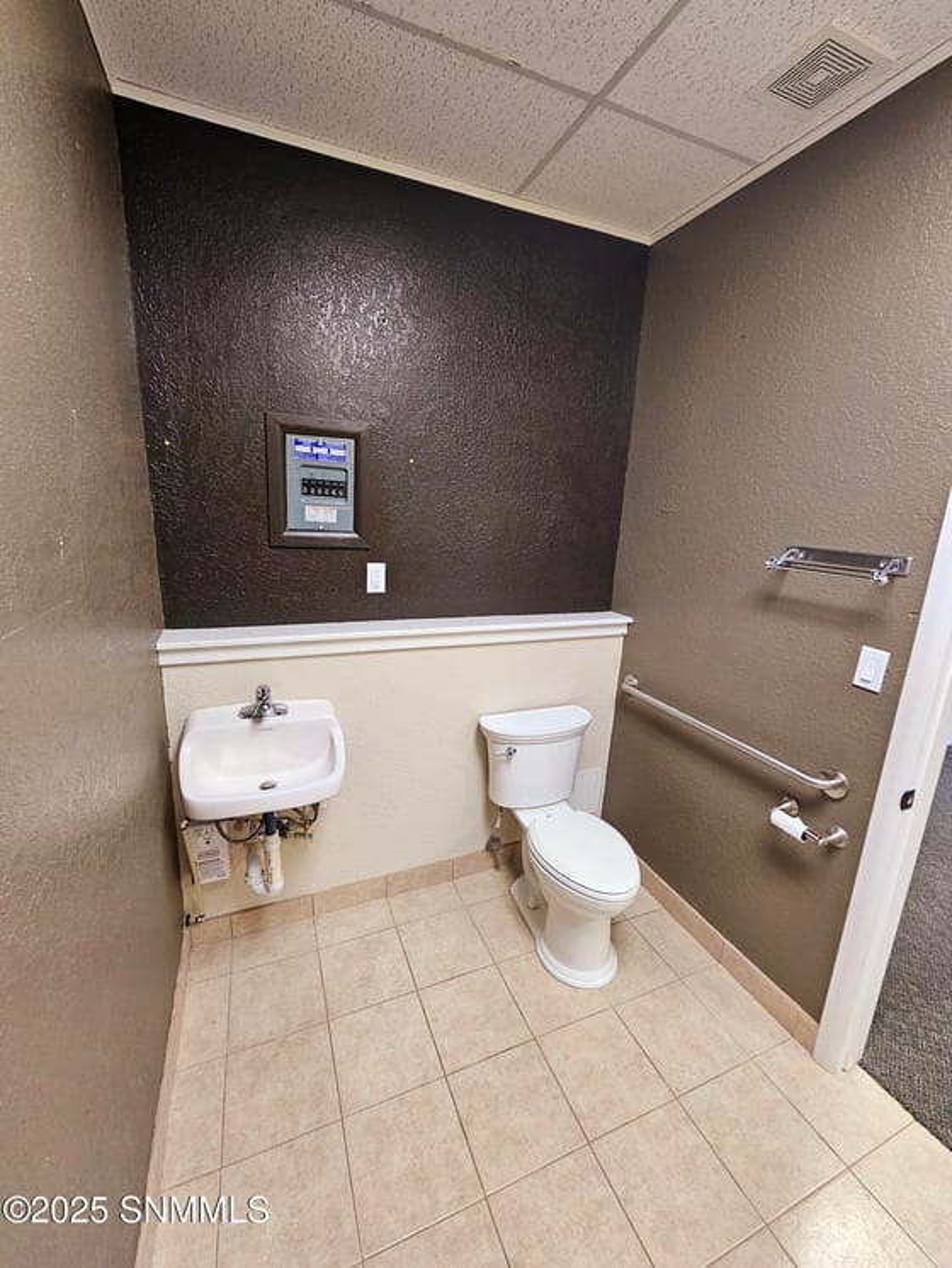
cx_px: 476
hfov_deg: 89.9
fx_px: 476
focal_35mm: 13
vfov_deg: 106.2
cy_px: 634
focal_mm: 2.2
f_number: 2.2
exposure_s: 1/60.2
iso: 200
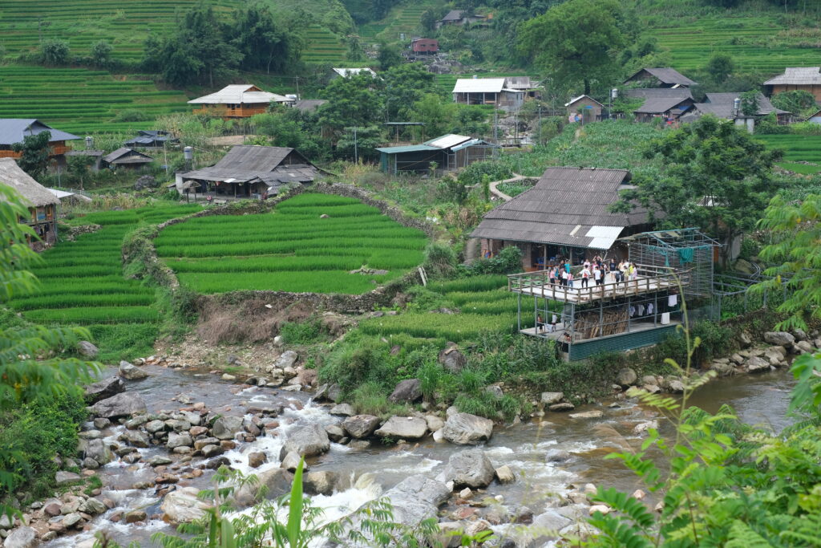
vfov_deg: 25.5
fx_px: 1209
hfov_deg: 37.5
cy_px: 274
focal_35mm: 53
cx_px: 410
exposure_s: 1/480
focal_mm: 35
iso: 160
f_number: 3.6
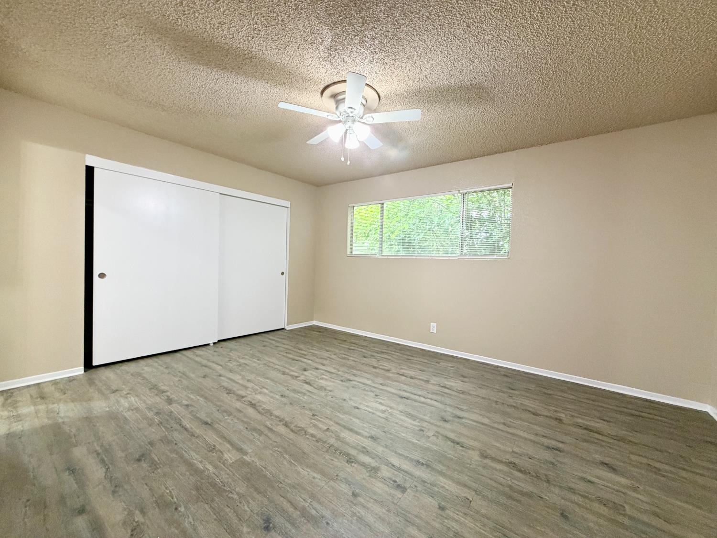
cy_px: 269
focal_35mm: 14
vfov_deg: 85.7
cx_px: 358
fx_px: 290
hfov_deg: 102.1
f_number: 2.2
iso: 400
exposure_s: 1/60
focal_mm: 2.22
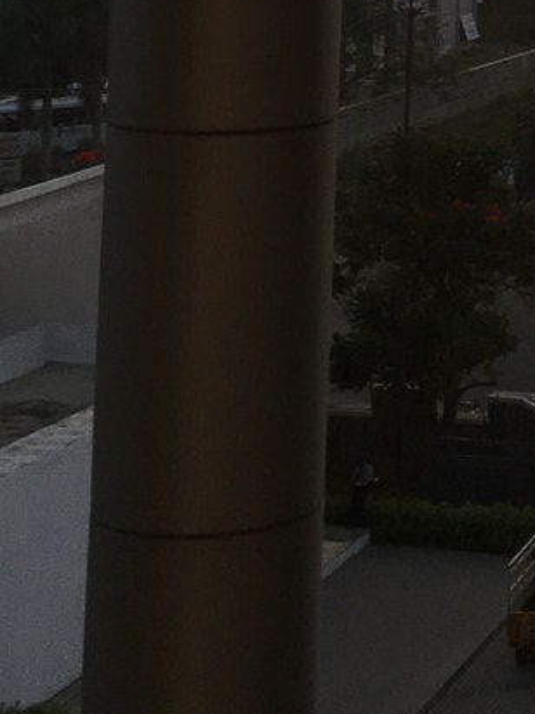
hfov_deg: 12.5
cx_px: 764
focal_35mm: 113
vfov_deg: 15.9
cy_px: -372
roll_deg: -0.3
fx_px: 2330
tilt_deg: +3.2
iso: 25
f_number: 2.2
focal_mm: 4.15
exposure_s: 1/1425
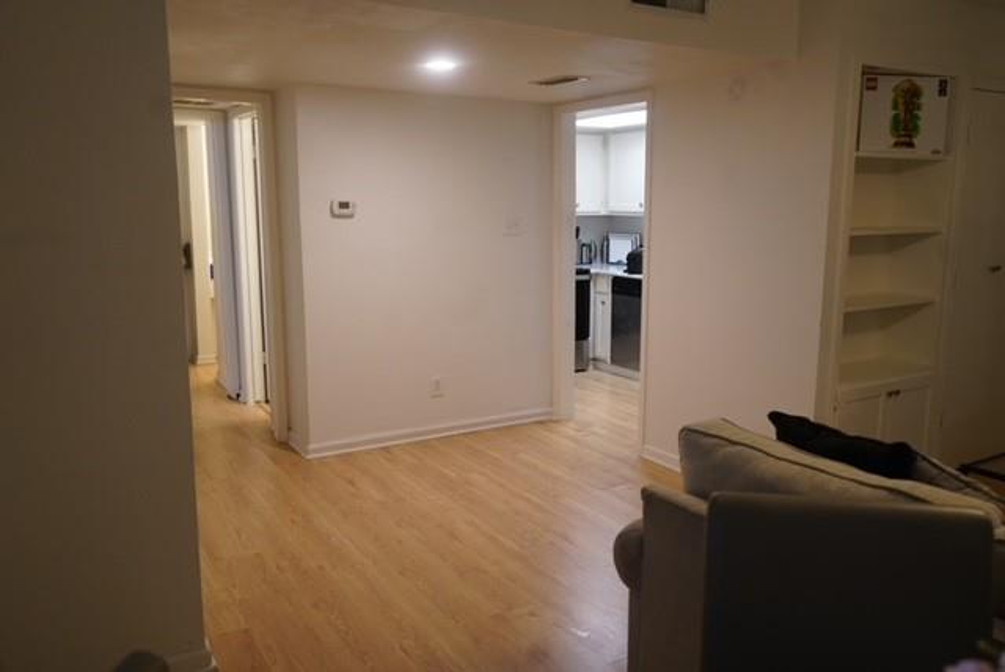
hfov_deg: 65.4
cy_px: 336
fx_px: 782
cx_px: 502
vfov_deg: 46.5
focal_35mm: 28
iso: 2000
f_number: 3.5
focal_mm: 28
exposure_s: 1/160
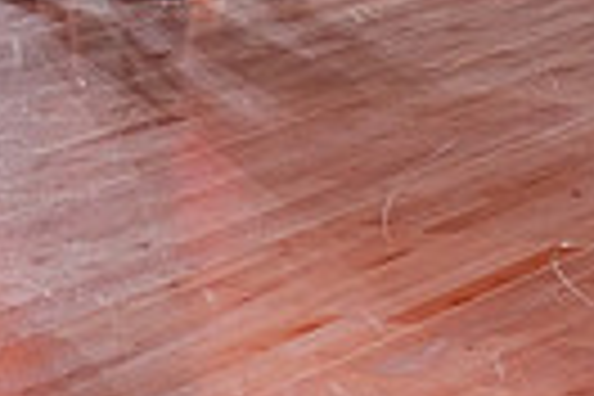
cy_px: -367
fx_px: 3910
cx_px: 360
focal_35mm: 237
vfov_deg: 5.7
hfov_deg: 8.7
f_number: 5.6
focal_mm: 54
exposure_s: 1/400
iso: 5000
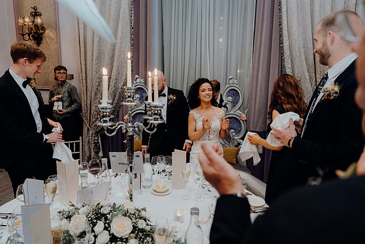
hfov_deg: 73.7
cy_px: 122
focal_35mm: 24
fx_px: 243
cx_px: 182
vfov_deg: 53.2
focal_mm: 24
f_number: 3.5
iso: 2500
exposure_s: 1/160
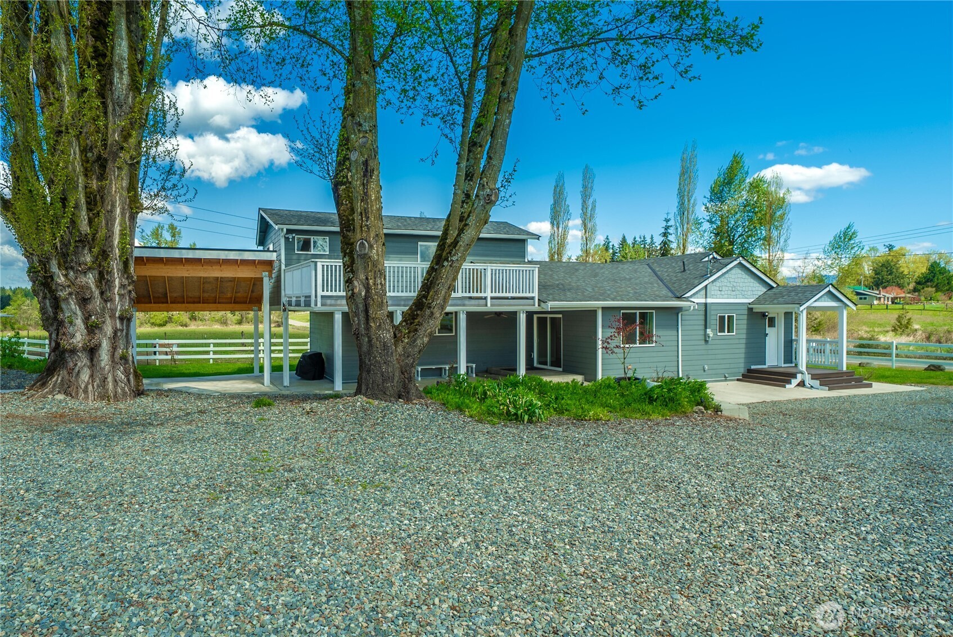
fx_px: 450
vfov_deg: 70.5
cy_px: 318
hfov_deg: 93.2
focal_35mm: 17
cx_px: 476
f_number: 7.1
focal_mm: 17
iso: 80
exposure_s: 1/160
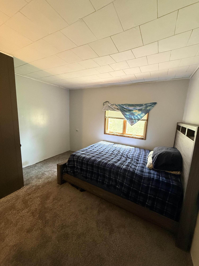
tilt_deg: -9.0
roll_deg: -2.1
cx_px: 100
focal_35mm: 14
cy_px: 133
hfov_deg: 85.7
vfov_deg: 102.1
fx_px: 107
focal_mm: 2.22
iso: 500
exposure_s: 1/60
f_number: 2.2
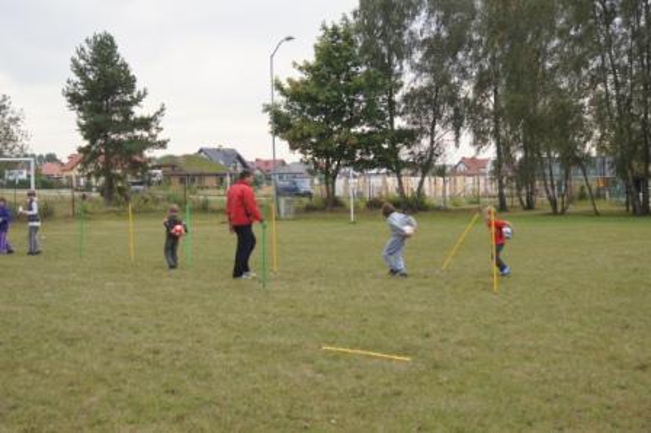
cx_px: 326
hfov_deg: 33.4
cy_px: 216
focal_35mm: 60
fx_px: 1084
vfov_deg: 22.6
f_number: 5.6
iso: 100
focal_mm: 40
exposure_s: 1/160
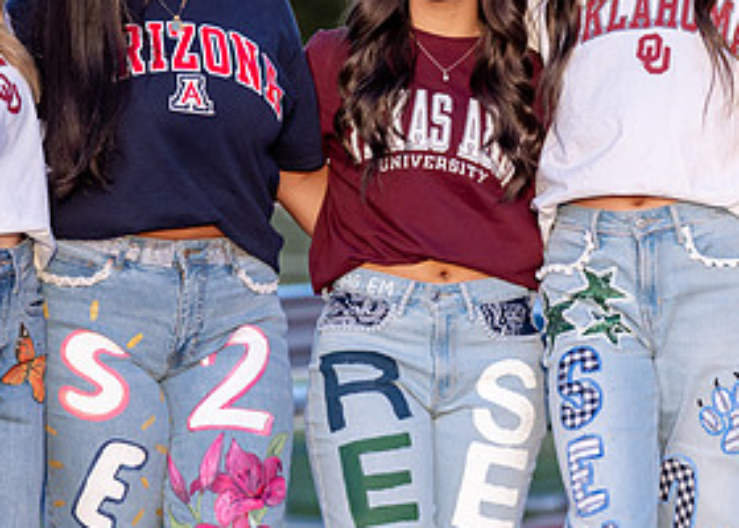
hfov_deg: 6.5
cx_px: 507
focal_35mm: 308
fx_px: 6464
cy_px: 104
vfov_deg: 4.7
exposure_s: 1/800
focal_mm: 114
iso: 200
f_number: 2.8
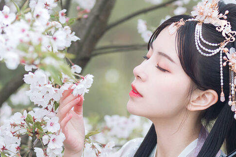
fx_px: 1461
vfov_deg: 6.2
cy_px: 119
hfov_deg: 9.2
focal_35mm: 223
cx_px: 152
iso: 320
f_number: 2.8
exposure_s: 1/250
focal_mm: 90
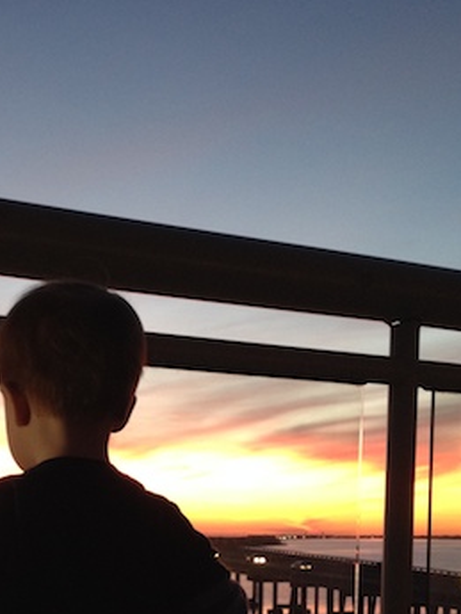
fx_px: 1260
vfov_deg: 26.3
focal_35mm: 71
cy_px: 580
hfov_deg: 20.3
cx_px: 53
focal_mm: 4.28
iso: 100
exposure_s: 1/20
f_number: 2.4
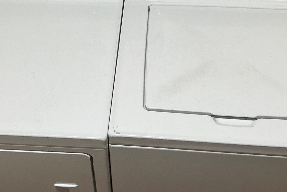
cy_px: 25
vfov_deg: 25.3
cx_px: 127
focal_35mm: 52
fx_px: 414
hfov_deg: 38.1
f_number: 1.8
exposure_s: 1/60
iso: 100
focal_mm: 3
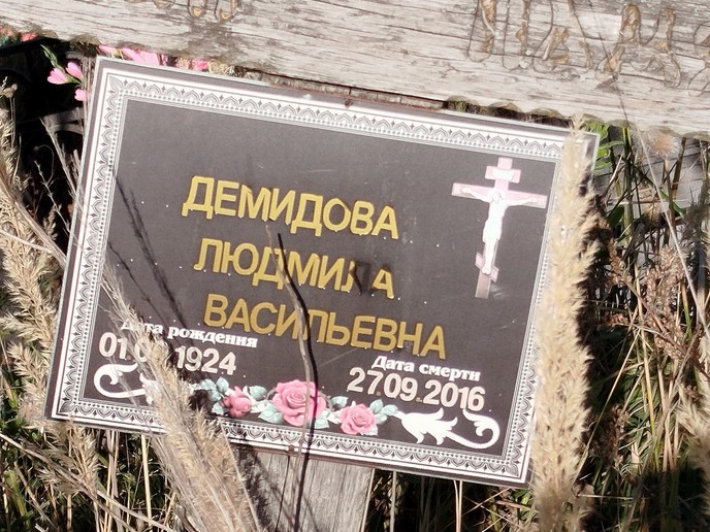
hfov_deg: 38.1
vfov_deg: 29.1
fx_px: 1026
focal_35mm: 50
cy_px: 295
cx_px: 305
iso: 50
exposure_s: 1/795
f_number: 1.7
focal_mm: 5.31
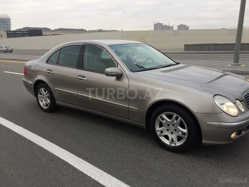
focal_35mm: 29
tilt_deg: -14.1
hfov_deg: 61.7
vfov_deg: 48.2
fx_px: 209
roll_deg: +1.3
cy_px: 94
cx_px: 124
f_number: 2.2
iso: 32
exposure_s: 1/173
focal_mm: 4.15
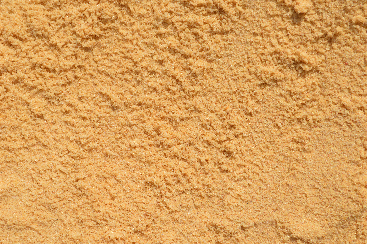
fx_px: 794
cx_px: 184
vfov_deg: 17.5
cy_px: 122
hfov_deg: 26.0
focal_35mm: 78
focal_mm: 52
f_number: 9
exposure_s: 1/320
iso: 100
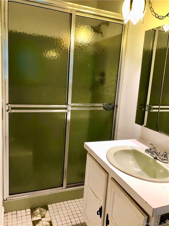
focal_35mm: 28
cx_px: 84
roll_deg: -4.7
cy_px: 113
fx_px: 182
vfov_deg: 63.4
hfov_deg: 49.7
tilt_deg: -10.7
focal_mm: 3.99
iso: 80
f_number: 1.8
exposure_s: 1/15
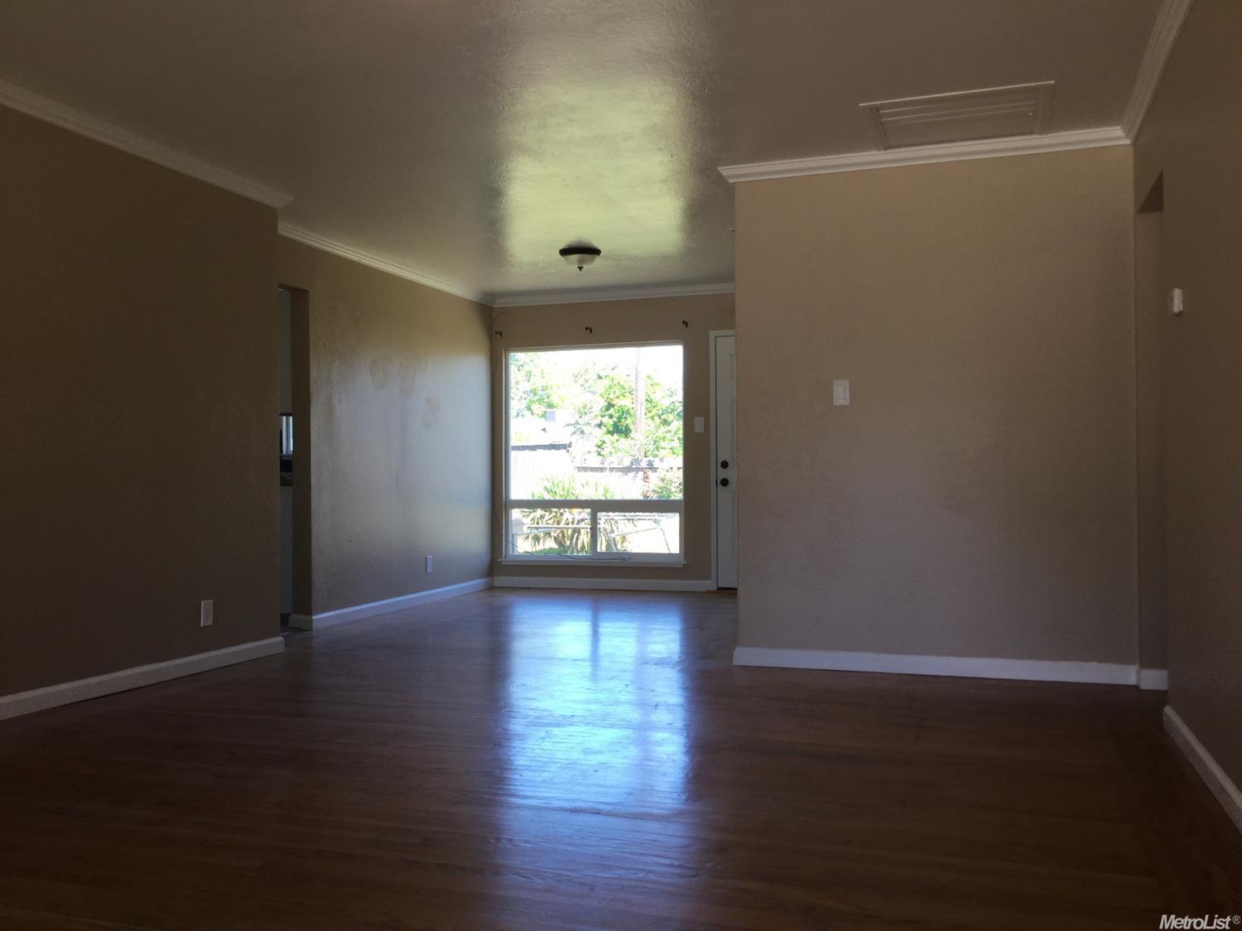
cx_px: 621
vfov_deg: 45.4
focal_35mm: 31
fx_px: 1112
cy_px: 466
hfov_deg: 58.4
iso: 25
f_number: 2.4
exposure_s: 1/60
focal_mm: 3.3
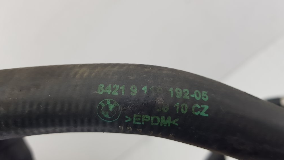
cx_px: 144
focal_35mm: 29
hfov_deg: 66.1
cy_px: 86
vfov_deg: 40.2
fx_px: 218
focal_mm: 4.2
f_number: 1.7
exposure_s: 1/100
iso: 64
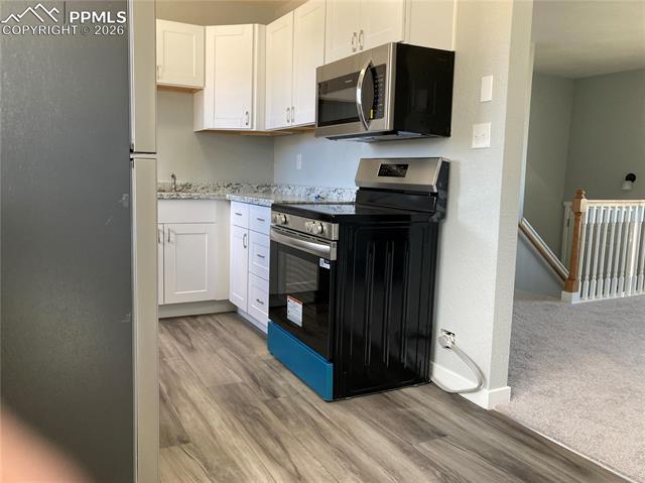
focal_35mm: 28
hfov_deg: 63.5
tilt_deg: -7.0
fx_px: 521
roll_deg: -2.4
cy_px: 242
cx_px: 322
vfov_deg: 49.7
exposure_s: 1/60
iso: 64
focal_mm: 3.99
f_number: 1.8
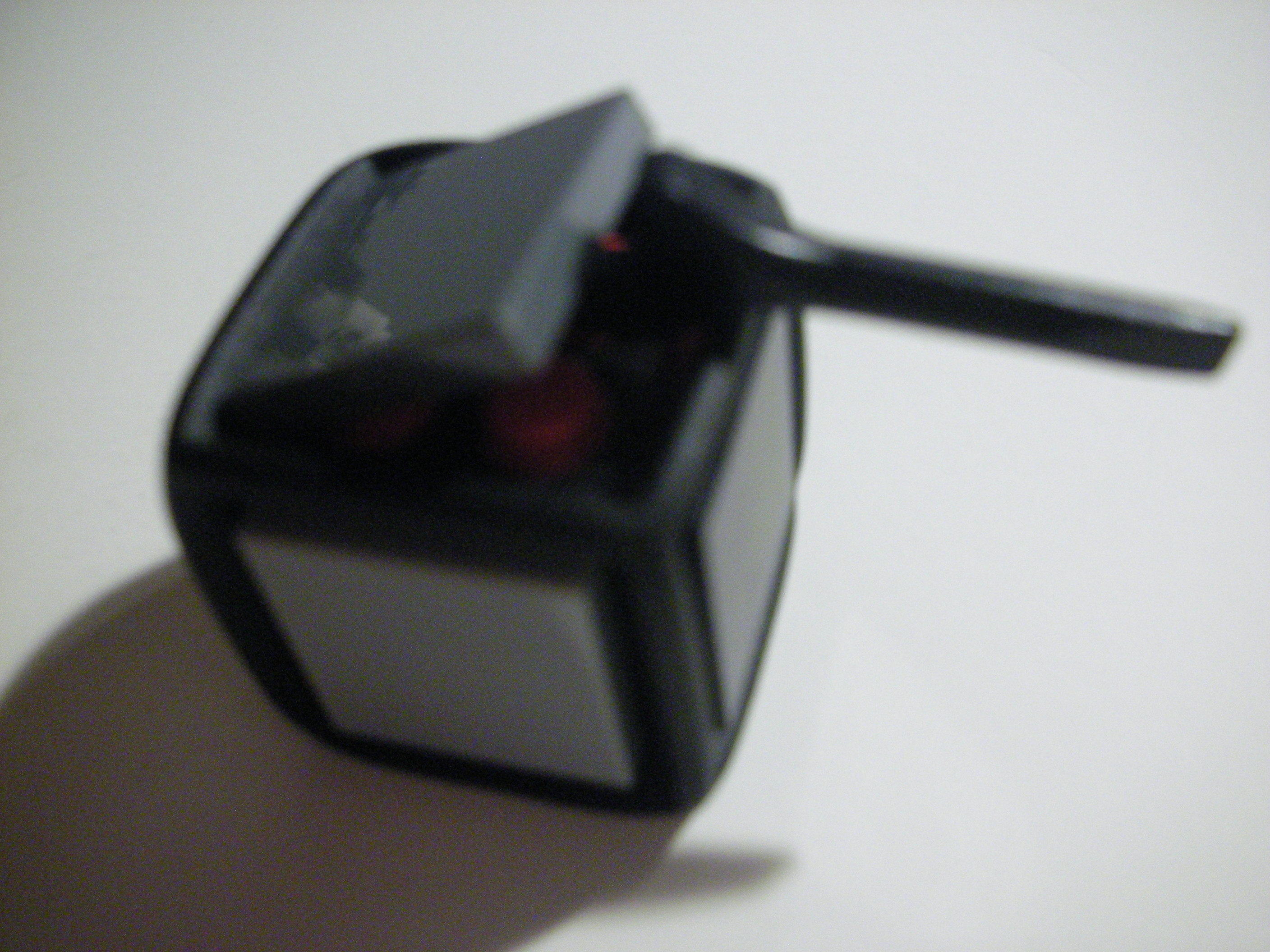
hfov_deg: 52.6
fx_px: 1284
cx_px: 635
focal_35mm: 35
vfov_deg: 40.7
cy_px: 476
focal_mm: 5.8
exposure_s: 1/69.2
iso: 400
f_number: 3
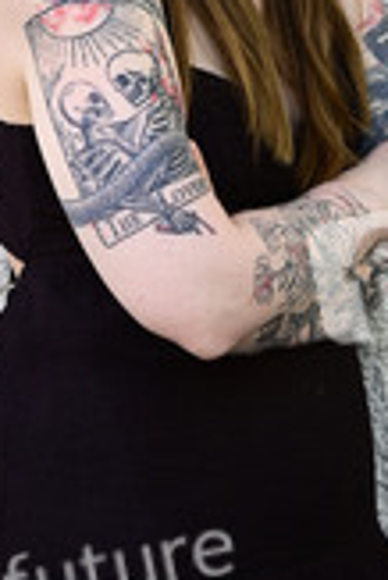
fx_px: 2726
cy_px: 82
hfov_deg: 8.1
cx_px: 167
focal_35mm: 169
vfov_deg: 12.1
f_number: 8
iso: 500
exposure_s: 1/200
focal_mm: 69
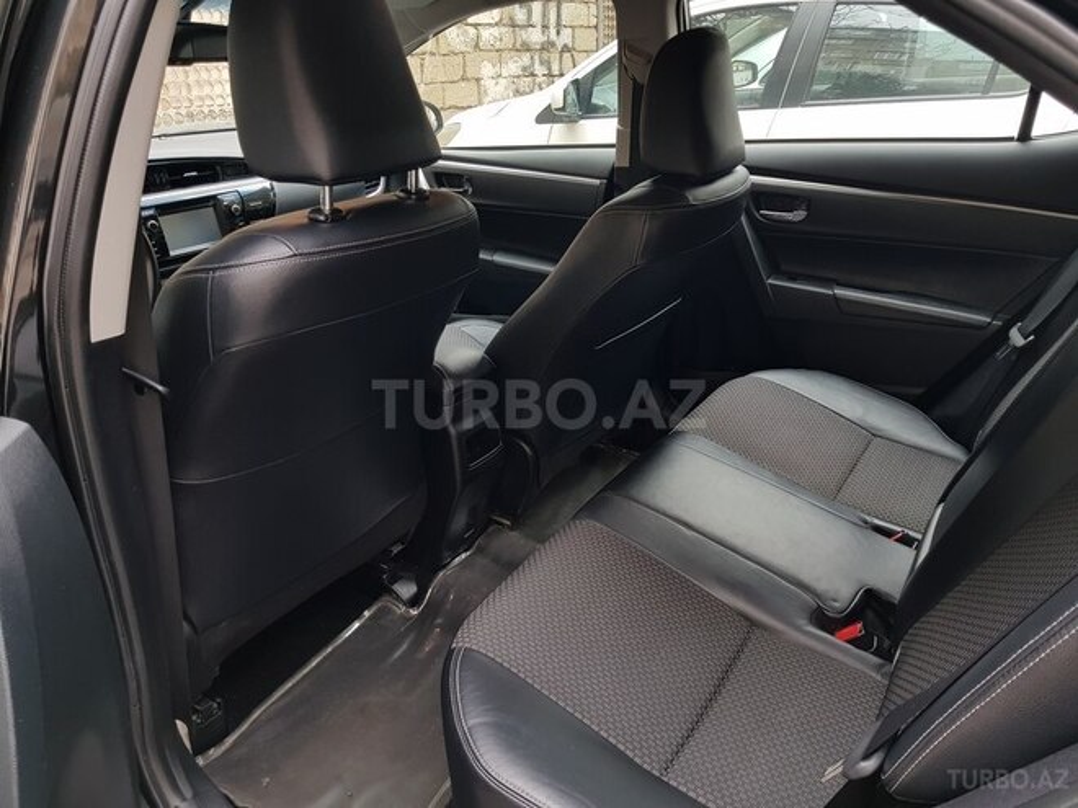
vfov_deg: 53.1
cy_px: 404
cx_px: 539
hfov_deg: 67.3
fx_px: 810
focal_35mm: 26
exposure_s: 1/53
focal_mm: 4.2
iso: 40
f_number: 1.7
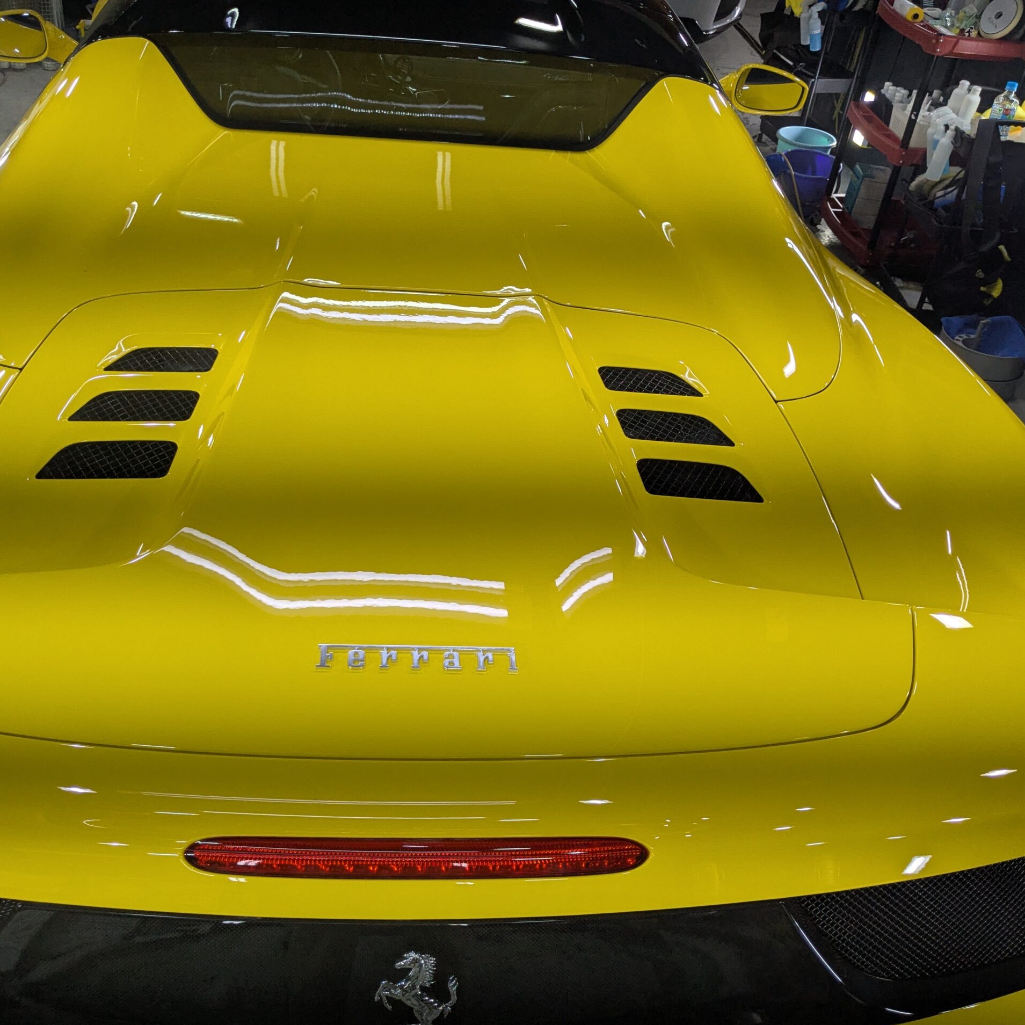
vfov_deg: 51.1
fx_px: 1072
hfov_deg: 51.0
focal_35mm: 32
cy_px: 515
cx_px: 446
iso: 54
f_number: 1.73
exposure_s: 1/269
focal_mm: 4.38
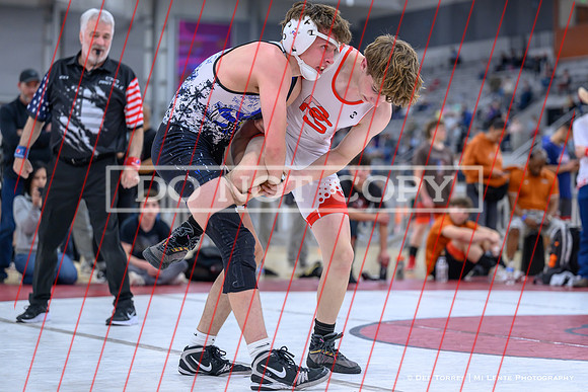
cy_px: 188
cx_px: 335
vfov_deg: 14.2
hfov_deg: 21.2
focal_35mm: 96
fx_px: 1573
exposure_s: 1/640
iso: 1600
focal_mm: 84
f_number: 2.8
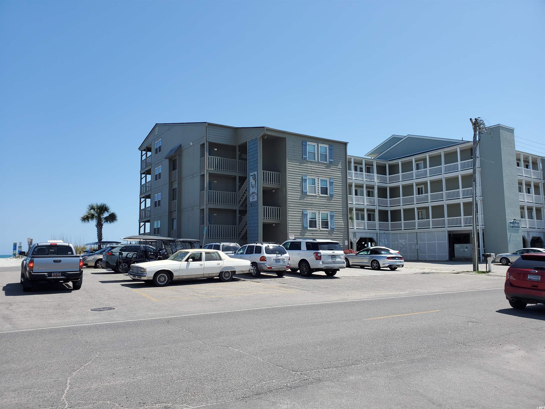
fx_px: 409
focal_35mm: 26
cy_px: 204
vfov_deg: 53.1
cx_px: 272
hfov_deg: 67.3
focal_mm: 4.3
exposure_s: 1/1525
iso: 50
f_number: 2.4
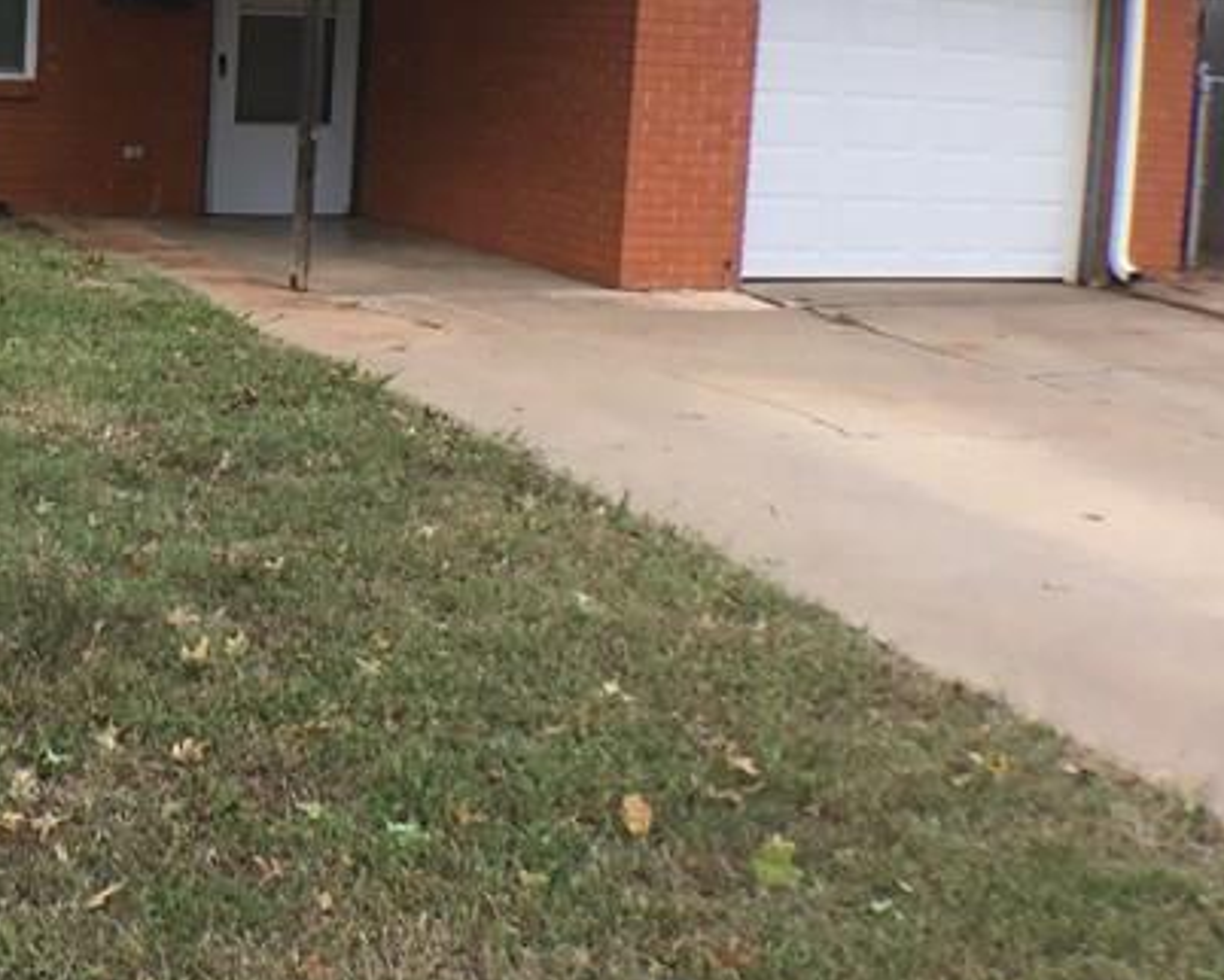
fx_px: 2791
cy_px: 286
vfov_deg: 19.8
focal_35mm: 77
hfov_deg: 23.2
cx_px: -131
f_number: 2.4
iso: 25
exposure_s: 1/270
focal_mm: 3.3
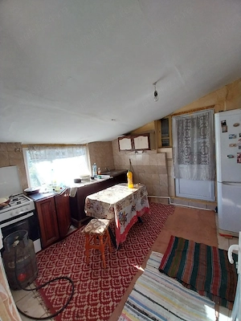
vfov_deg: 106.2
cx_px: 120
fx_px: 121
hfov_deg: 89.9
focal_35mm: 13
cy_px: 160
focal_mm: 1.13
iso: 80
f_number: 2.2
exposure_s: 1/100
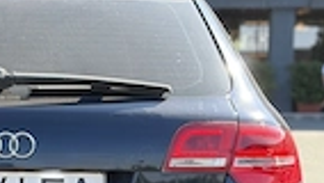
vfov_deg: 7.5
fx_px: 1375
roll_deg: +0.2
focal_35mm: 160
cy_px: 236
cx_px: 2
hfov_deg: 13.3
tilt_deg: -6.1
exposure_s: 1/535
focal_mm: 5.96
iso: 32
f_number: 1.6
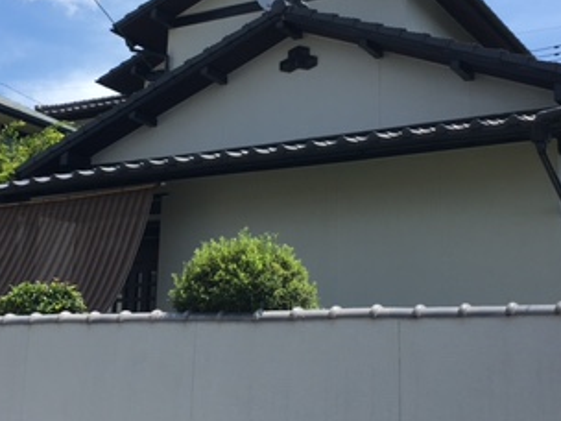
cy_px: 140
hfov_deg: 31.7
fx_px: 989
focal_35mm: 61
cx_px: 249
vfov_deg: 23.9
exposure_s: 1/1148
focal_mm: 4.15
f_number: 2.2
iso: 25
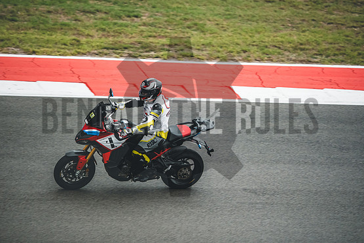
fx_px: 3165
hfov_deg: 6.6
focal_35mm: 313
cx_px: 180
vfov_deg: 4.4
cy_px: 117
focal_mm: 200
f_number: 2
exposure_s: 1/1250
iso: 1250
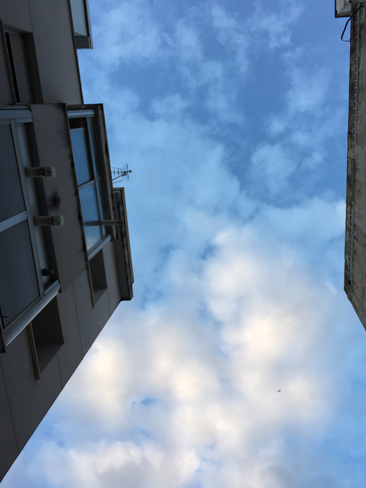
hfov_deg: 39.4
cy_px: 262
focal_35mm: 36
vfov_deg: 51.3
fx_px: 507
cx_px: 225
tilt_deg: +74.0
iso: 32
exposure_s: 1/247
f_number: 2.2
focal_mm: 4.15
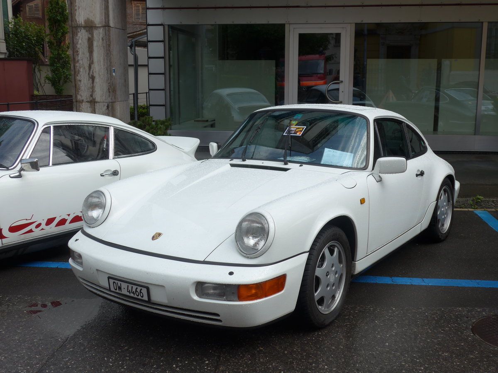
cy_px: 186
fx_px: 590
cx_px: 249
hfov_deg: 45.8
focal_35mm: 41
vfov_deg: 35.1
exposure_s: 1/1600
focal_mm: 8.4
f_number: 2.8
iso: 80
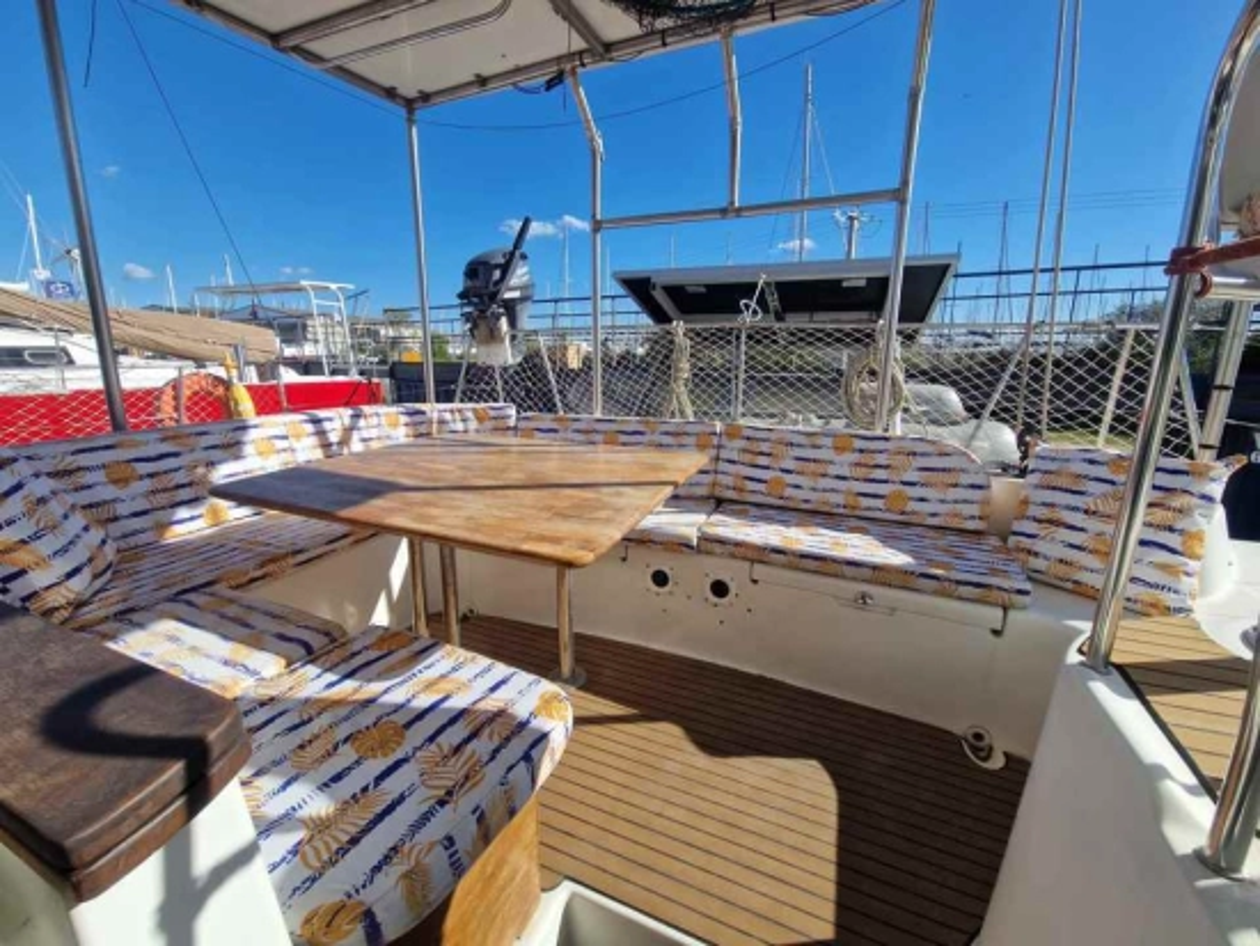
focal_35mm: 13
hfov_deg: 106.2
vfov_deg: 90.0
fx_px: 473
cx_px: 630
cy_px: 473
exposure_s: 1/2256
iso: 50
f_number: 2.2
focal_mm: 2.2
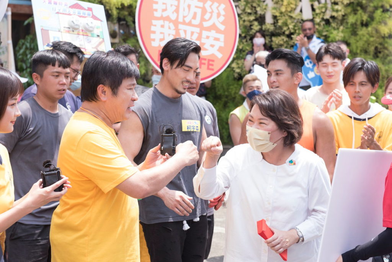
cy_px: 131
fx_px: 763
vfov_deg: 19.5
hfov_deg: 28.8
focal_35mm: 70
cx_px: 196
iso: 1000
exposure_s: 1/1600
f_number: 5.6
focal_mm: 70
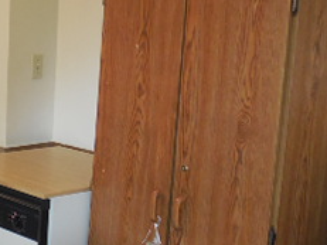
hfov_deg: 21.4
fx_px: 784
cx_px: -93
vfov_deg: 17.8
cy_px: 125
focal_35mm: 83
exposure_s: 1/30
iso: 360
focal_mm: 5.3
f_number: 3.8
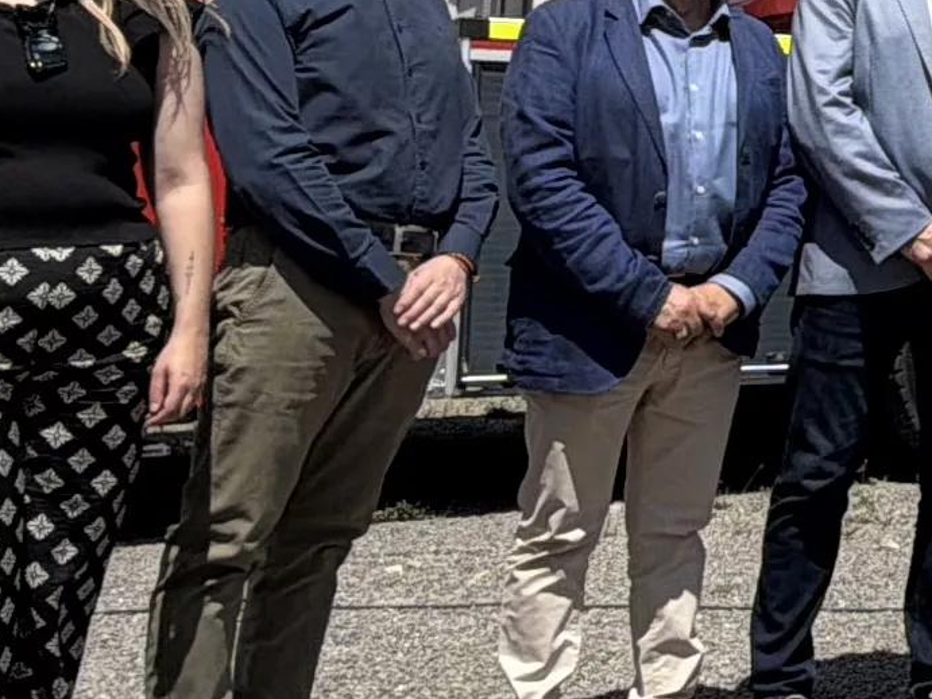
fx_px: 1454
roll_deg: -0.9
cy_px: 78
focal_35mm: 54
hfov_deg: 26.2
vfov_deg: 26.2
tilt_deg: +2.2
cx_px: 1393
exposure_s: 1/955
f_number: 2.2
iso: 20
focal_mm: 2.22
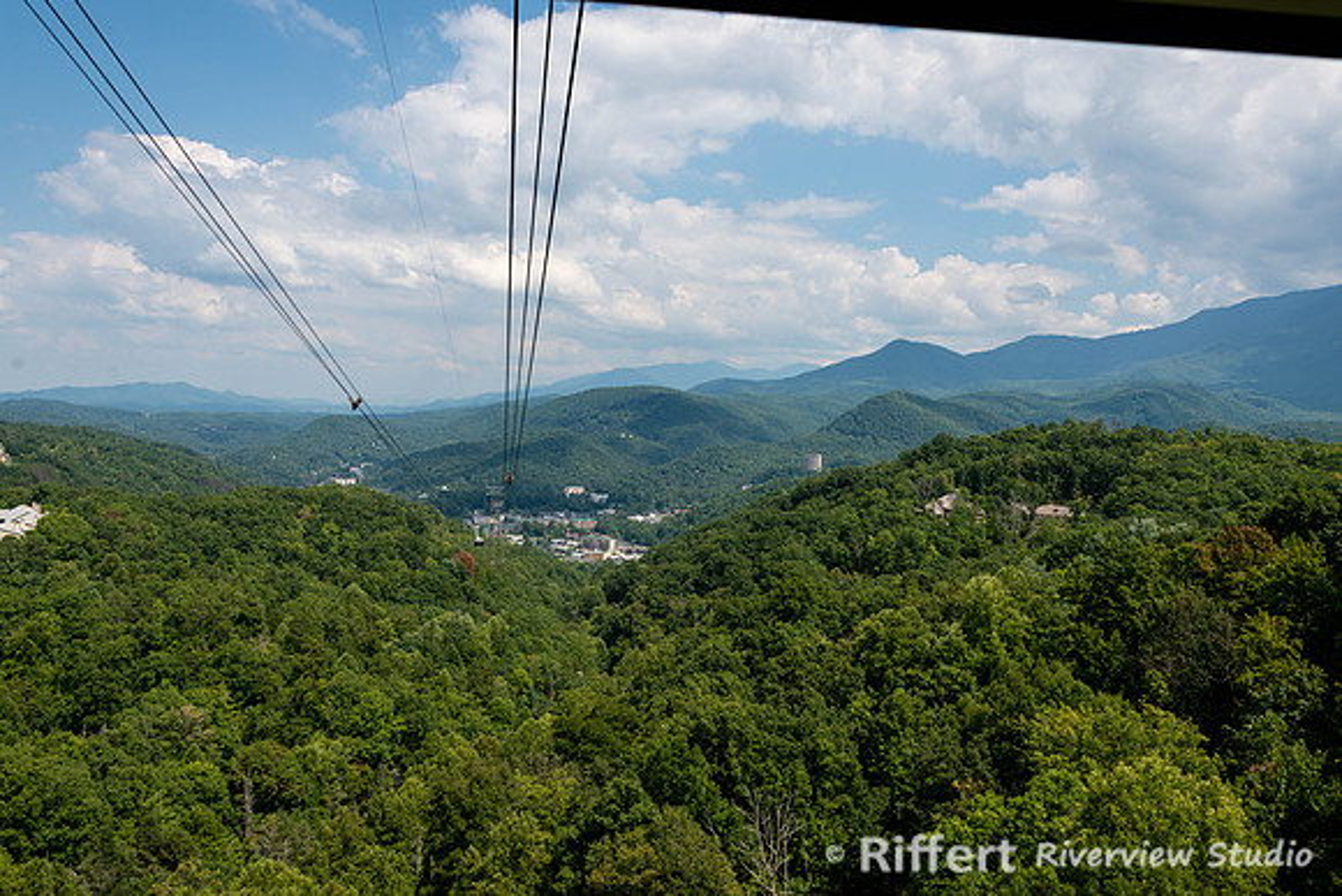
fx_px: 1044
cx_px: 671
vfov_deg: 46.4
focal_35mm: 28
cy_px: 448
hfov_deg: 65.5
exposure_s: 1/320
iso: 100
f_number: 8
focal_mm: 28
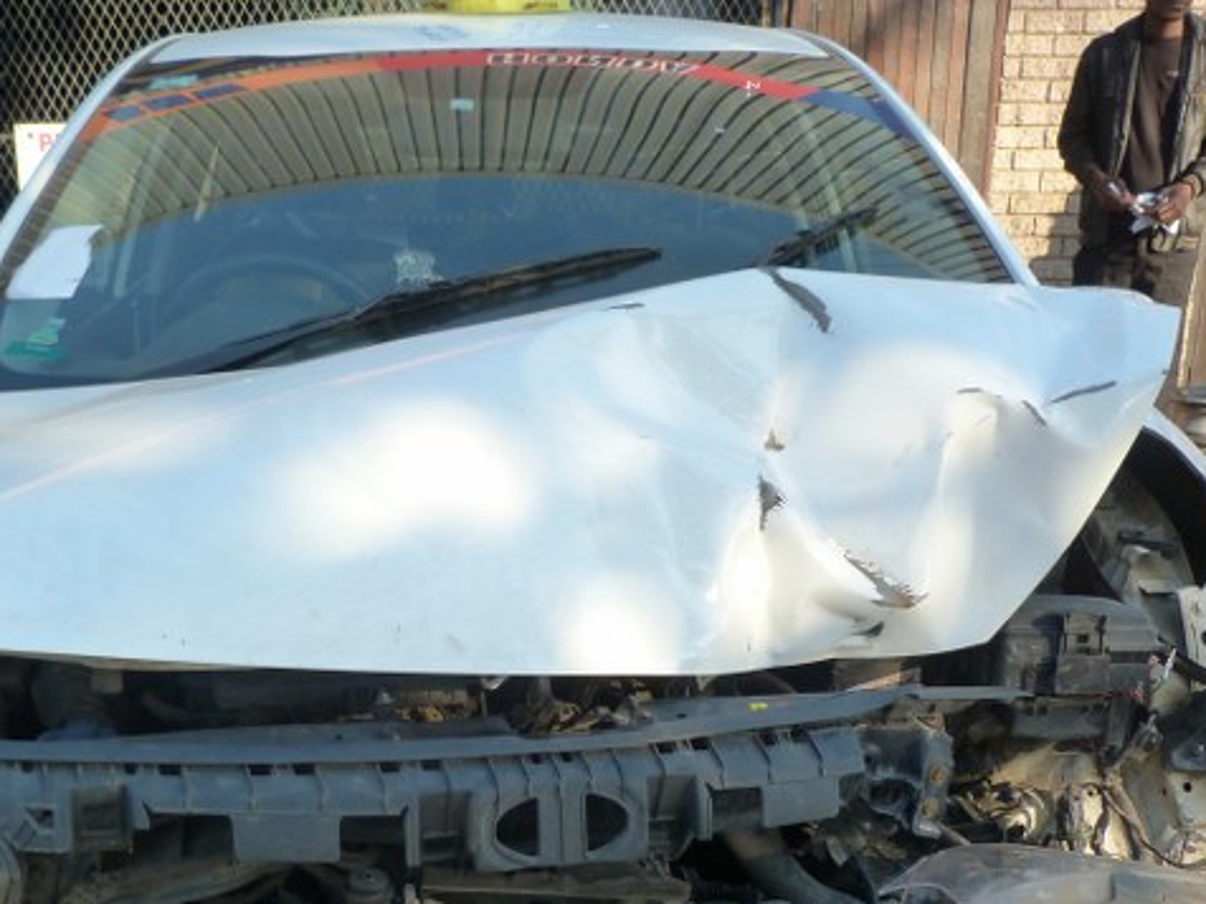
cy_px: 689
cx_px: 464
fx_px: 1463
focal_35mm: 42
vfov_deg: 33.6
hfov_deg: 44.5
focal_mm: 4.5
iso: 125
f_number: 4
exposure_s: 1/100
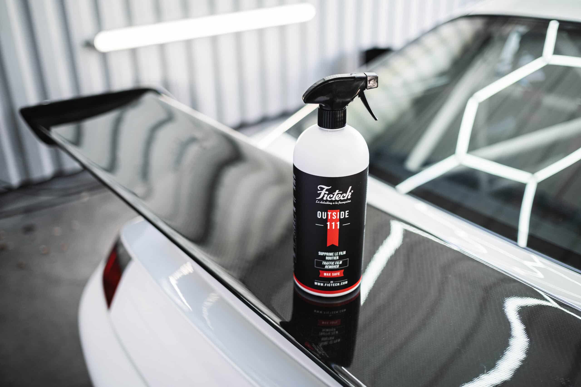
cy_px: 194
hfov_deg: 54.4
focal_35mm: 35
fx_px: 565
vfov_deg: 37.9
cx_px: 290
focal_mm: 23
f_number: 1.4
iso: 160
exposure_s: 1/140
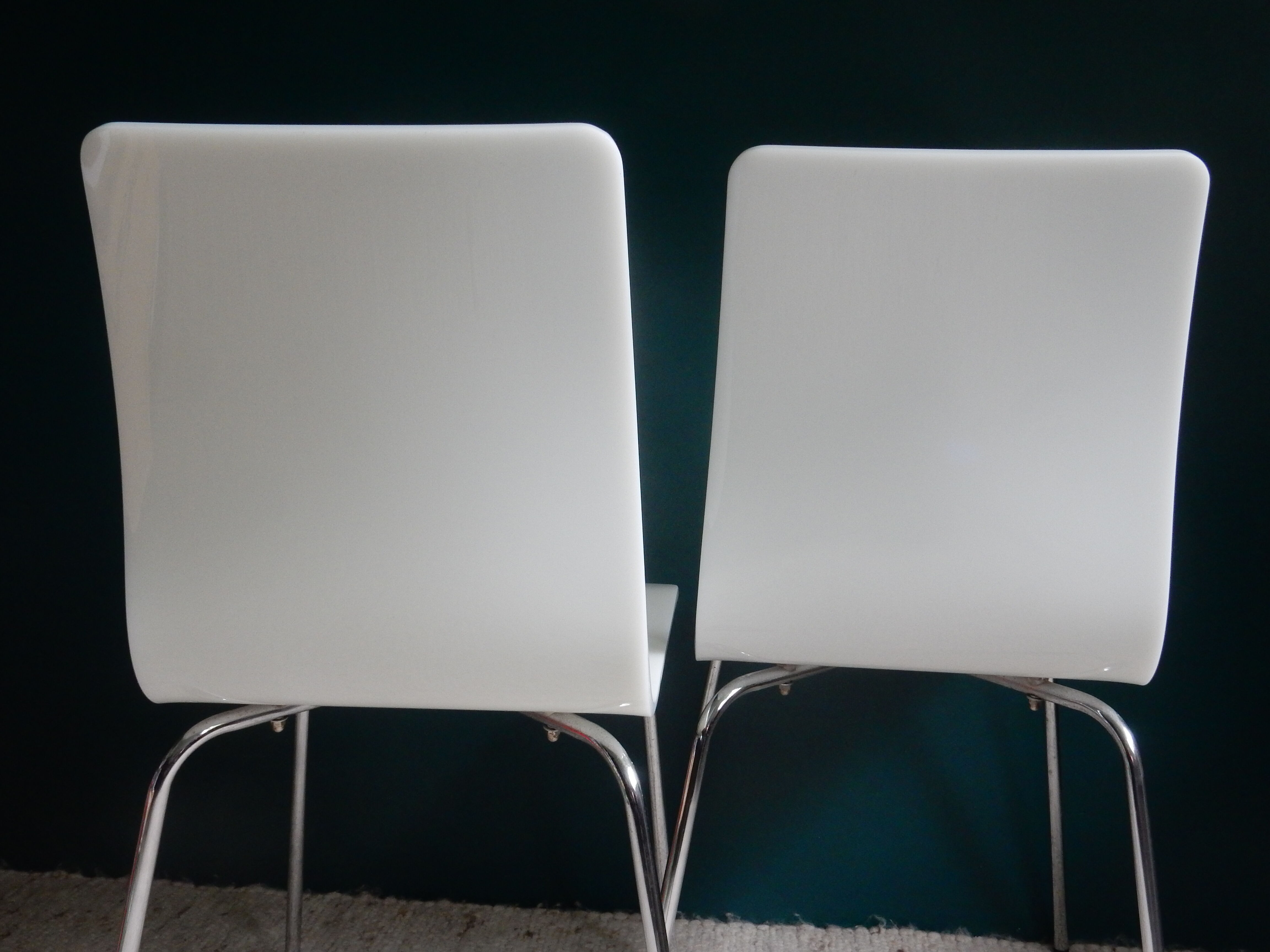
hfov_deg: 51.4
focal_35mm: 36
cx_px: 635
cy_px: 476
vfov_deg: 39.7
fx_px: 1321
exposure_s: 1/50
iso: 400
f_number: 4
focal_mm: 6.4
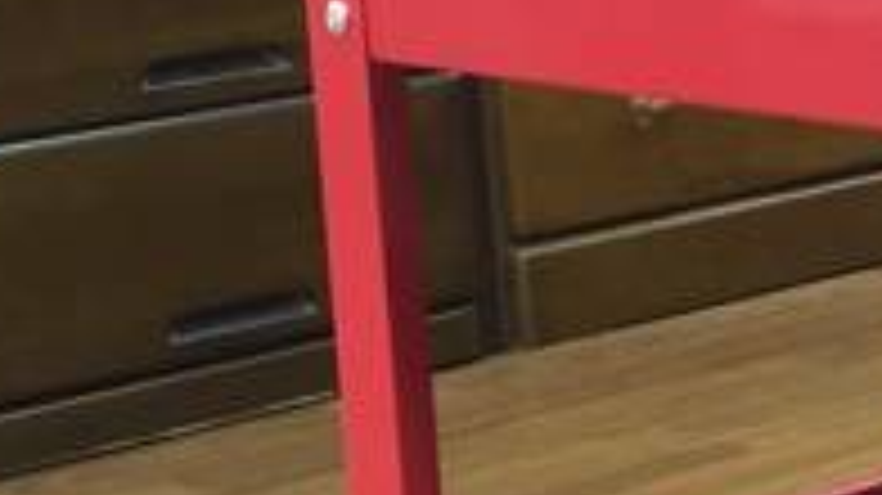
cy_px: 110
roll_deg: +2.1
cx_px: 1598
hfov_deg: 13.3
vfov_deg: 8.3
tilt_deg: -10.4
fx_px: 3389
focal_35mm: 145
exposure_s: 1/30
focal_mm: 4.15
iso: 80
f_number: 2.2
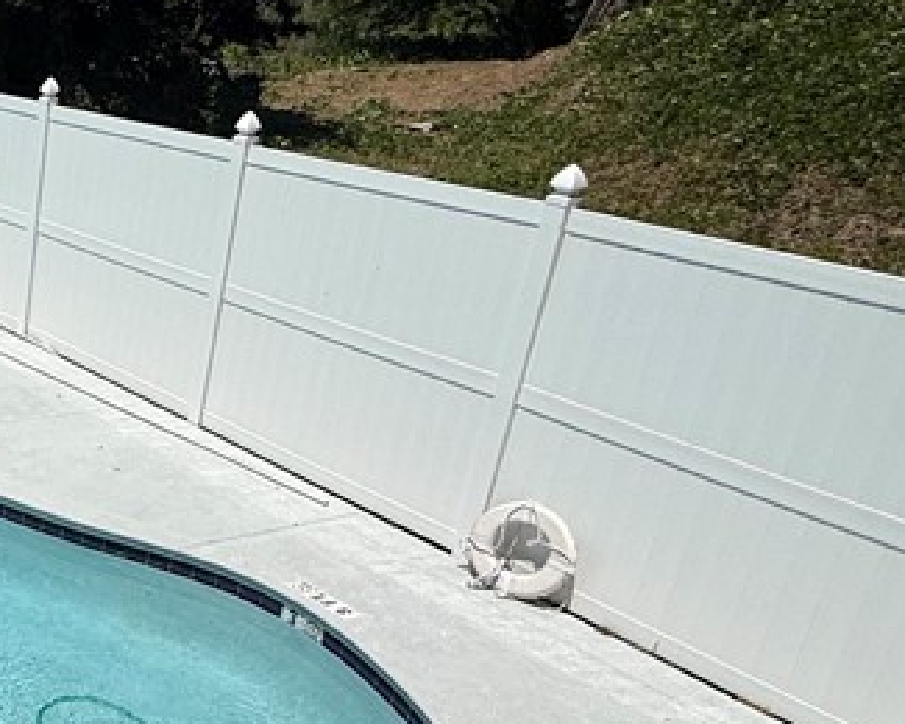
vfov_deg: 34.9
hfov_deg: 30.6
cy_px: 359
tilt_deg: -20.8
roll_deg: +1.2
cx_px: -348
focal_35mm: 43
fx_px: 1152
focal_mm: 2.22
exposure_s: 1/5618
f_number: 2.2
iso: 50
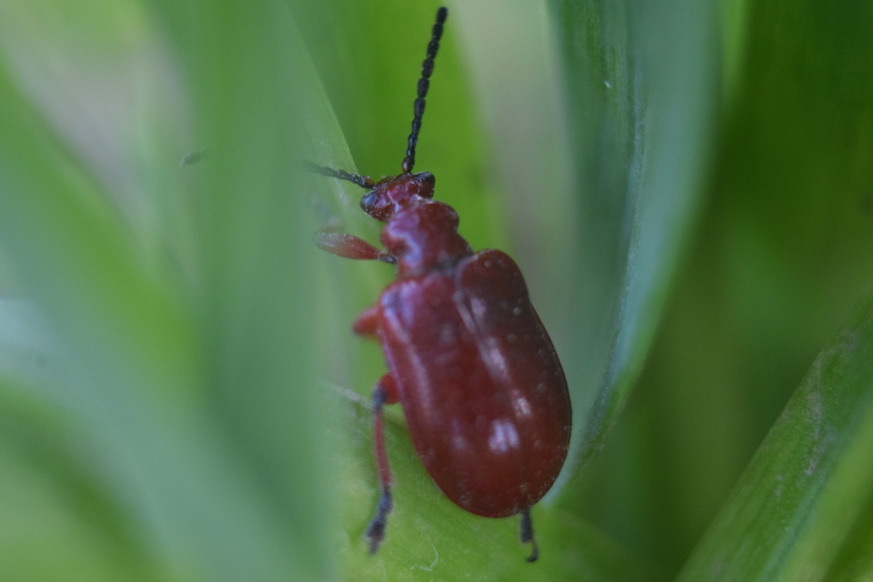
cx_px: 436
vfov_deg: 16.6
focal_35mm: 82
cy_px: 291
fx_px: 2000
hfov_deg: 24.6
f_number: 5.6
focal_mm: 55
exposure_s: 1/100
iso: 1600
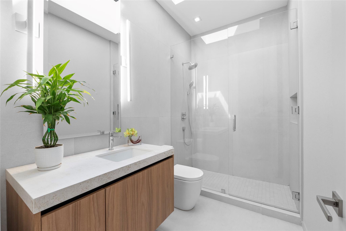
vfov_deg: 77.3
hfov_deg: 100.4
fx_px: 144
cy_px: 116
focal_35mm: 15
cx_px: 173
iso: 800
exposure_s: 1/2
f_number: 9
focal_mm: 10
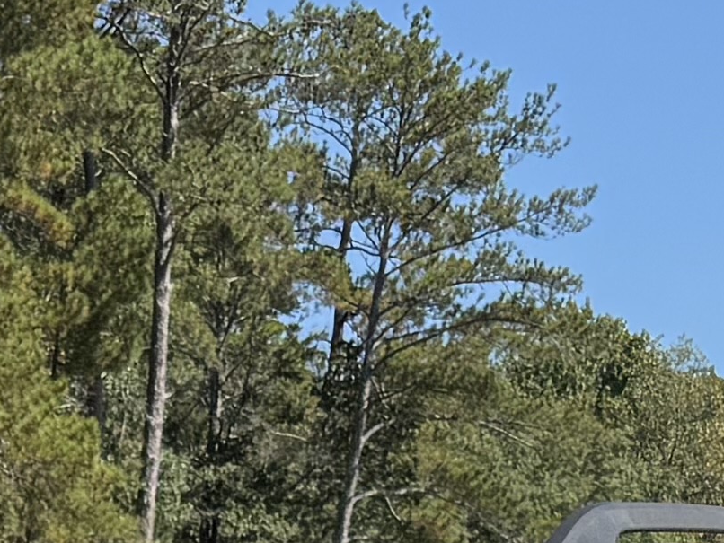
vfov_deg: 7.6
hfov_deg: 11.3
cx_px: -269
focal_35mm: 170
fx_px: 3557
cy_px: 1649
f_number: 1.78
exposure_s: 1/3584
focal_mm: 6.76
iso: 100
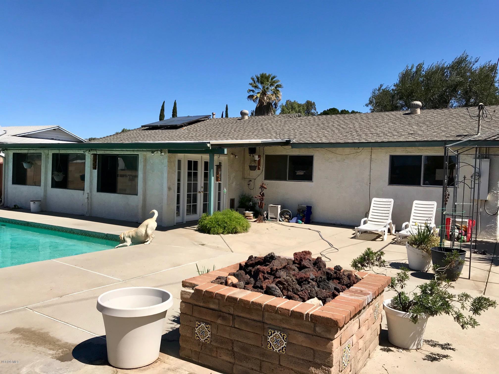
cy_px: 187
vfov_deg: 49.7
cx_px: 250
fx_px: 404
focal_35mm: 28
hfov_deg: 63.4
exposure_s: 1/3300
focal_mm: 3.99
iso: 20
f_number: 1.8
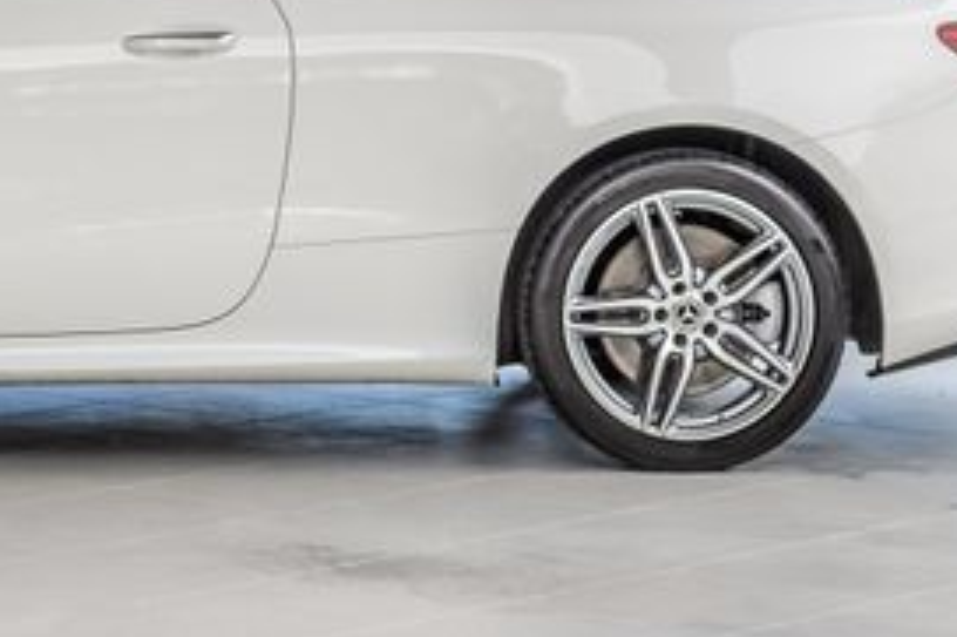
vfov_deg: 7.5
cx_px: 100
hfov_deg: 11.2
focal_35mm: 183
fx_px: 4862
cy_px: 85
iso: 400
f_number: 4
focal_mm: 70
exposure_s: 1/2500
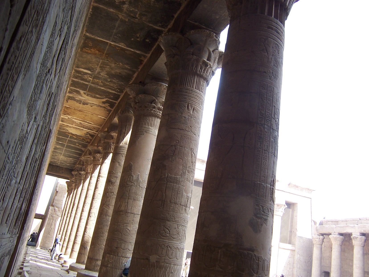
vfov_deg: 42.9
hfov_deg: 55.4
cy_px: 138
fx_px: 352
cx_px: 184
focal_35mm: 33
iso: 80
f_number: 3.4
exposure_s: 1/125
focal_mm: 5.5
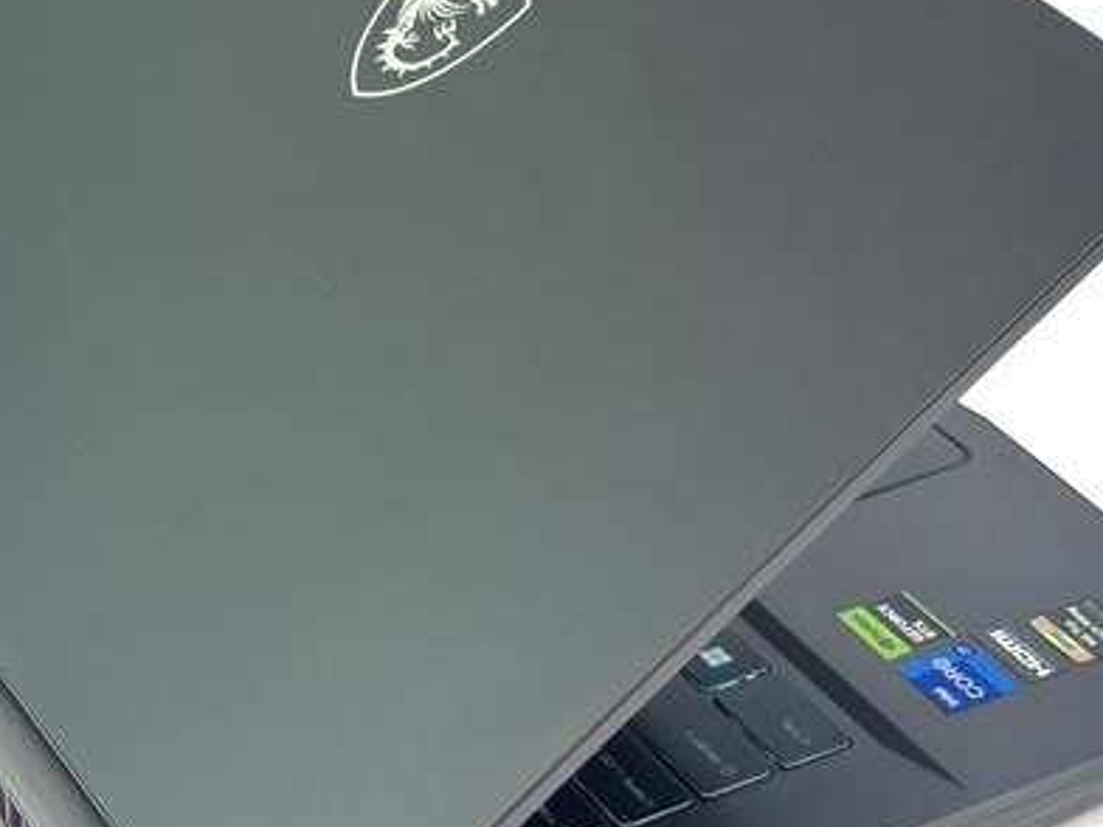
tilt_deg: -33.2
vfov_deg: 15.1
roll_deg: +2.3
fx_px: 3123
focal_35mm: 98
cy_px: 354
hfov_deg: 20.0
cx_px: 383
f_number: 1.78
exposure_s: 1/121
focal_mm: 6.76
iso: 64
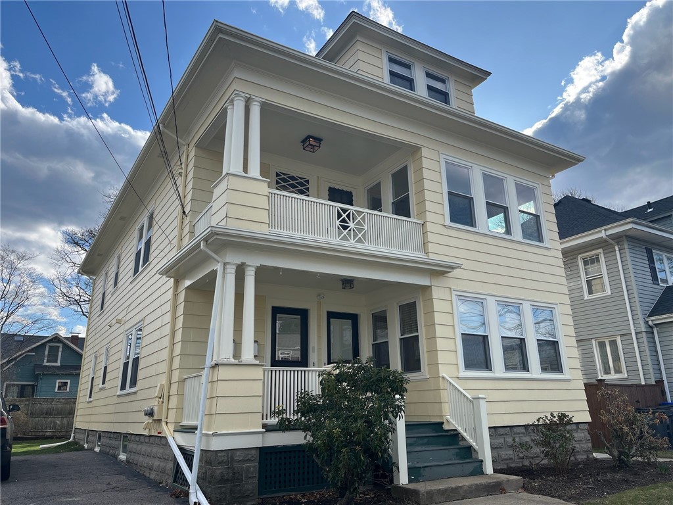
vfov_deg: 53.1
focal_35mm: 26
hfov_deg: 67.3
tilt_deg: +16.7
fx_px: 505
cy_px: 252
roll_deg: +1.2
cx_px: 336
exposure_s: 1/1832
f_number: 1.6
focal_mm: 5.1
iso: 50
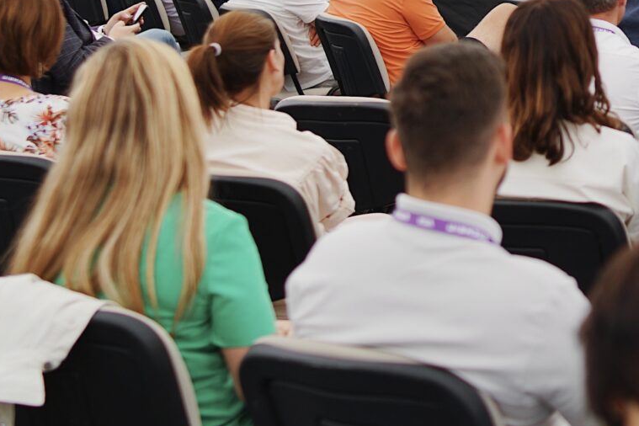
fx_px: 2094
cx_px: 720
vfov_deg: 11.4
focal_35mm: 118
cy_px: -96
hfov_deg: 16.8
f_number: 1.7
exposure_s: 1/800
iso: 100
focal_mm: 35
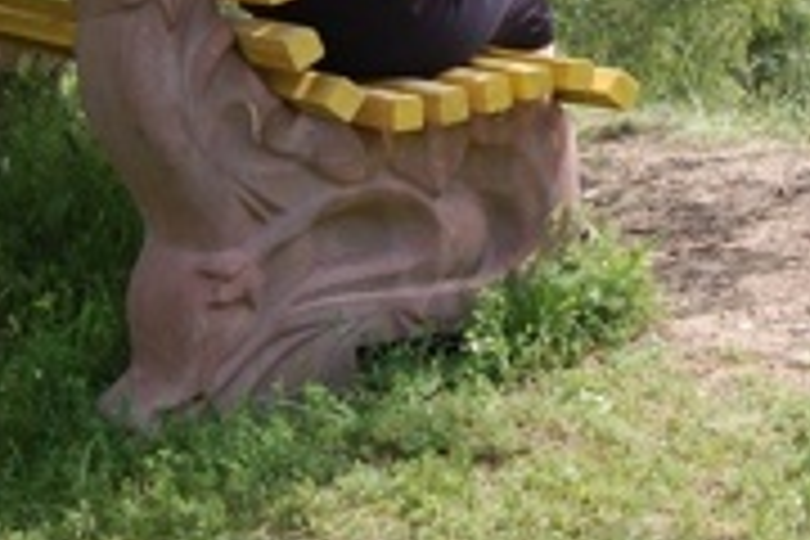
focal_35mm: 86
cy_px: -97
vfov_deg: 15.3
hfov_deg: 23.2
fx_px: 1940
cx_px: 675
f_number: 8
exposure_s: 1/250
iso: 200
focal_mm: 23
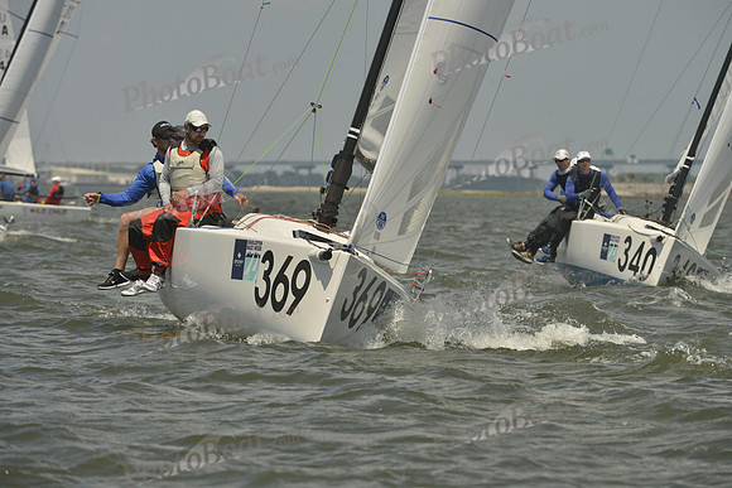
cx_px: 366
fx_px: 6305
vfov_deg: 4.4
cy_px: 244
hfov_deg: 6.6
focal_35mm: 310
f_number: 10
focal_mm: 310
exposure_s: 1/1250
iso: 280
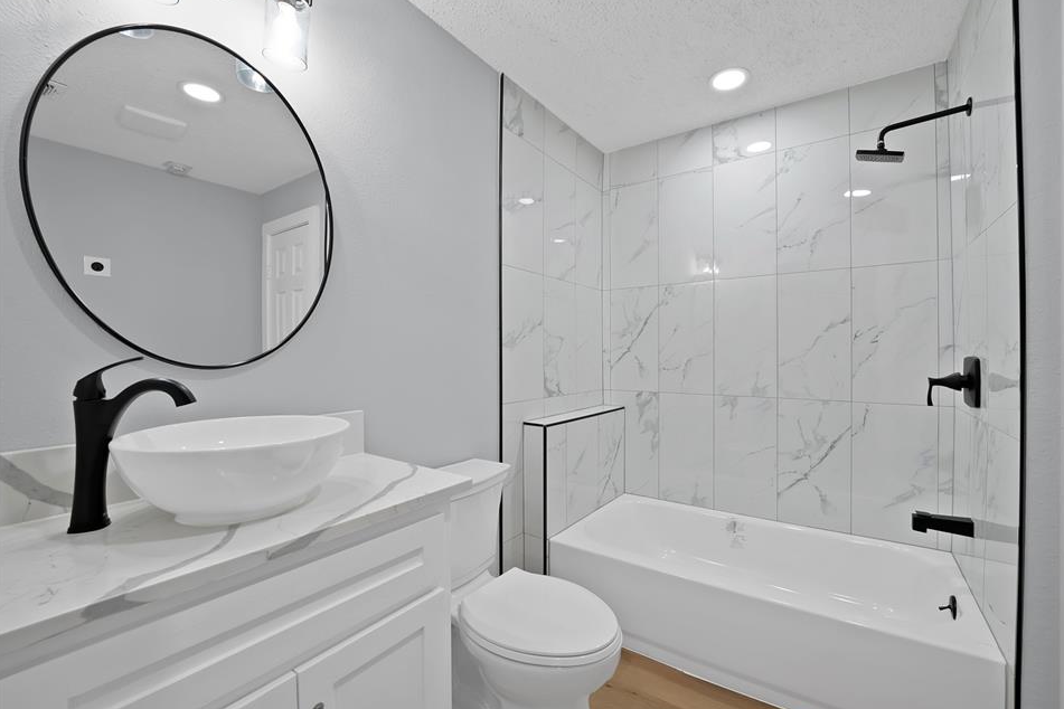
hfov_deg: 104.1
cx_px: 568
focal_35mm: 14
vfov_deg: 81.2
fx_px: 414
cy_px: 349
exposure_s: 1/5
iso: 640
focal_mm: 13
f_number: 9
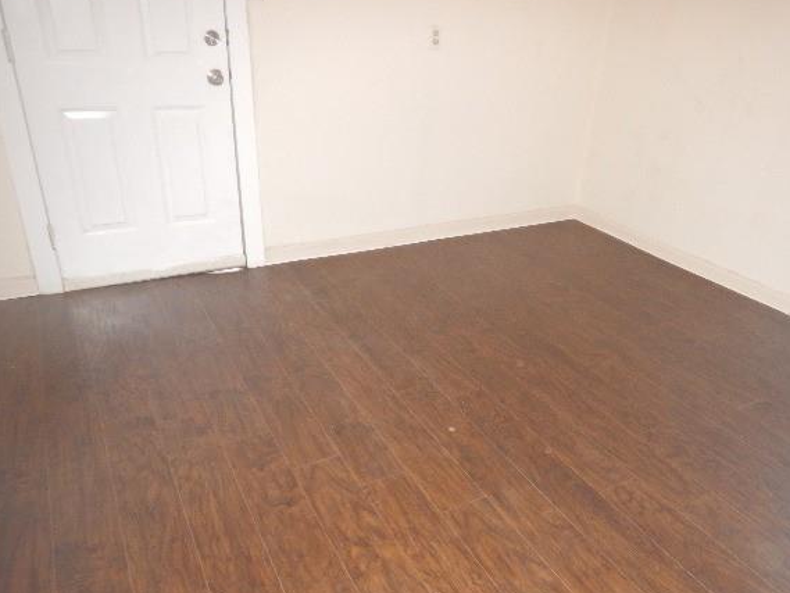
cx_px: 439
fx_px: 616
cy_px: 312
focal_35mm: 27
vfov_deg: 51.3
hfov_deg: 65.1
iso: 360
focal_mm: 4.3
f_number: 2.8
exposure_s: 1/30
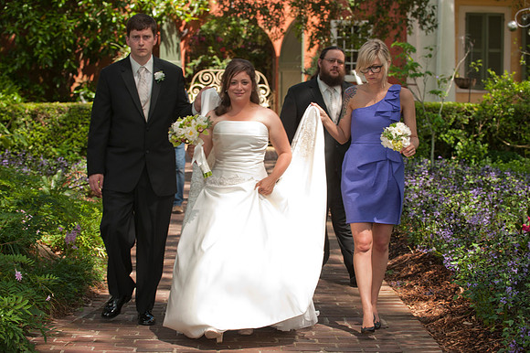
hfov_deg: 23.7
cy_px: 176
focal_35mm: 86
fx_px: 1265
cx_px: 265
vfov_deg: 15.9
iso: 320
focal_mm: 86
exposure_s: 1/160
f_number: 5
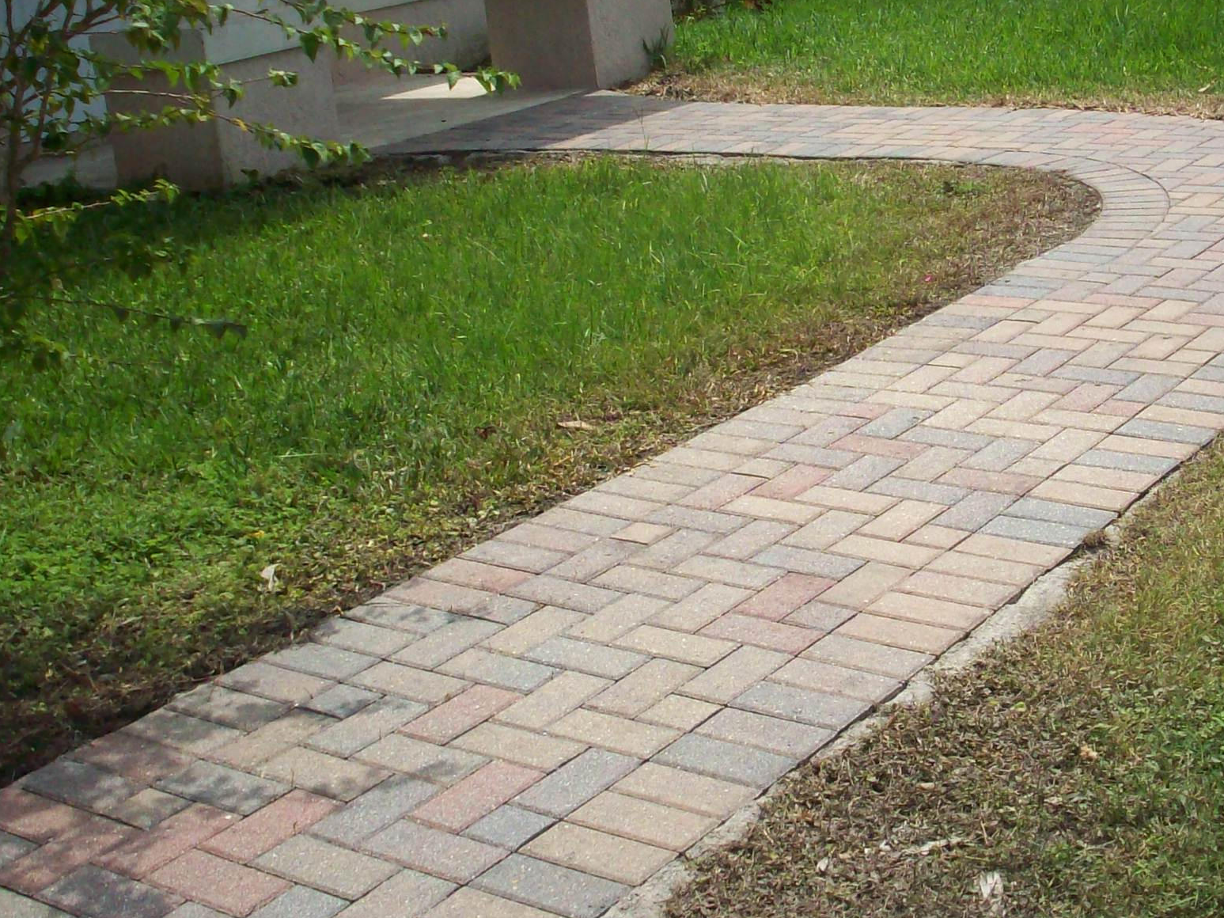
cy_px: 373
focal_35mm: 62
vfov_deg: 23.6
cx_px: 809
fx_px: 2192
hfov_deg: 31.0
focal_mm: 6.2
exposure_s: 1/645
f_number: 5.6
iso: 160
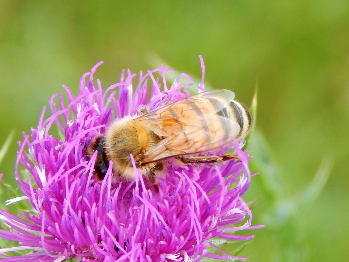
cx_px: 174
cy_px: 131
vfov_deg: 9.3
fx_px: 1613
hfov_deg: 12.3
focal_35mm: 160
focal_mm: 28.7
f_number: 5.1
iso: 125
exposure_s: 1/125
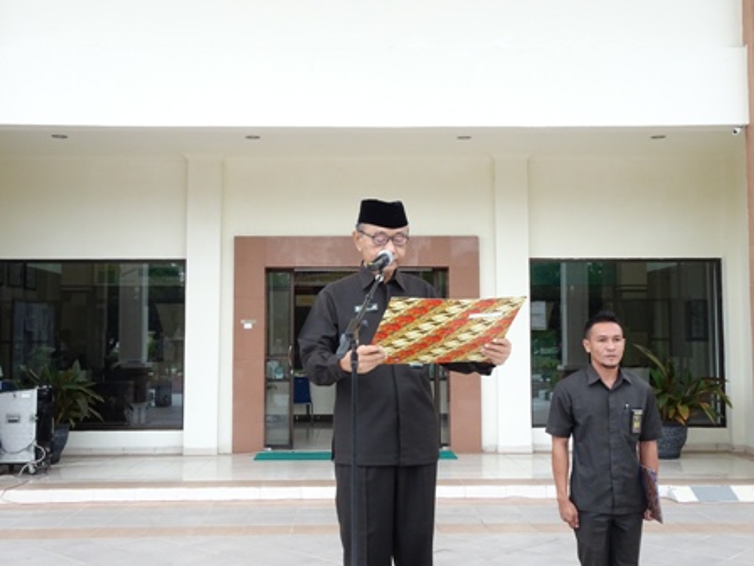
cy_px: 283
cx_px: 377
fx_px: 828
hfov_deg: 49.0
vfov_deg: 37.7
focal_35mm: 38
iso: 400
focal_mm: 6.56
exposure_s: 1/160
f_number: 4
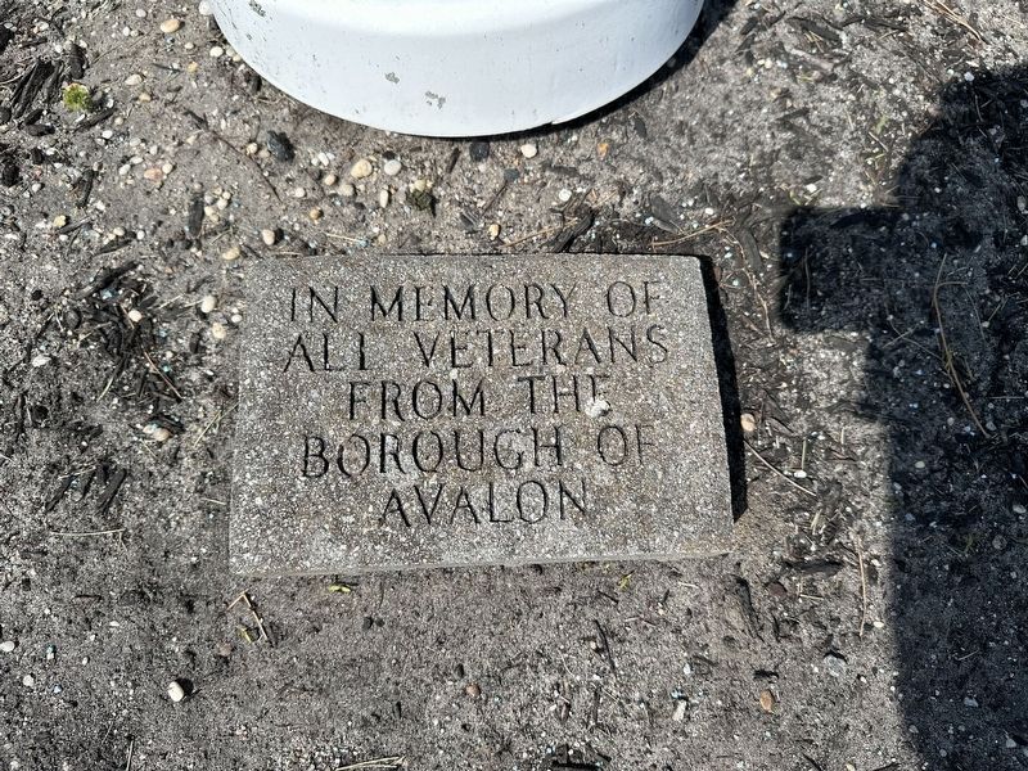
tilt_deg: -66.2
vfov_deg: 56.8
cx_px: 514
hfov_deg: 71.6
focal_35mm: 24
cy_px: 386
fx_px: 713
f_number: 1.78
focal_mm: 6.86
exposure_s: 1/5000
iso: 80
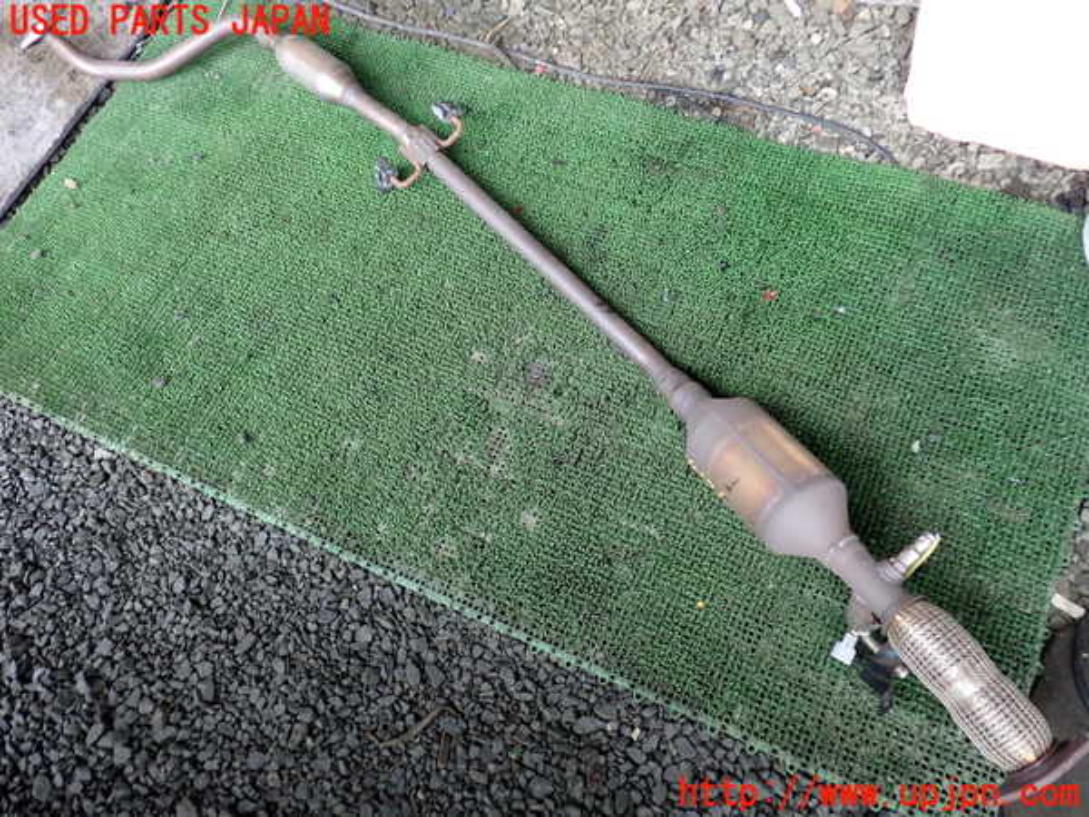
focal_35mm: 30
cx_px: 544
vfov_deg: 46.8
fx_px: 944
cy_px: 408
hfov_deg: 60.0
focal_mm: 5.4
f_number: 2.3
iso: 200
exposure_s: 1/80
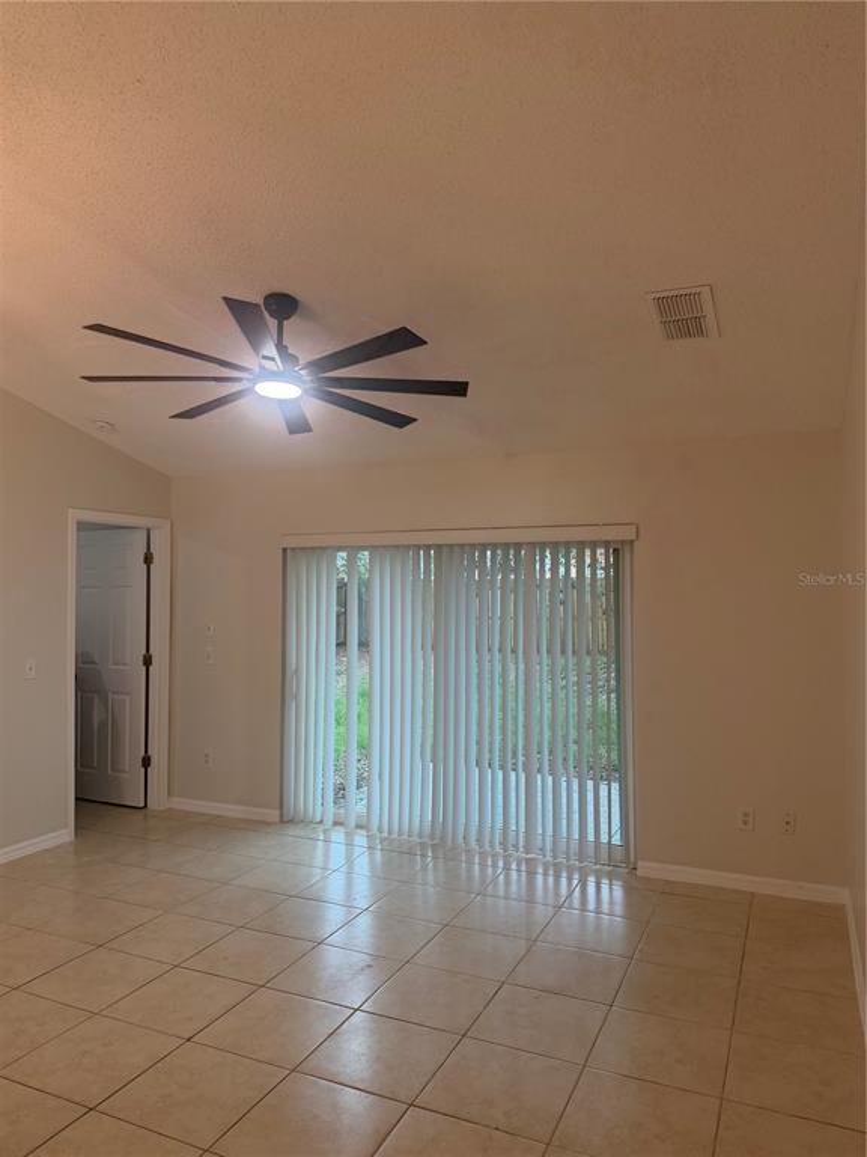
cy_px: 578
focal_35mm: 24
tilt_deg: +1.7
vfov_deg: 71.6
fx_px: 801
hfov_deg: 56.8
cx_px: 434
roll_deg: +0.4
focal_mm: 6.76
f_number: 1.78
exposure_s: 1/204
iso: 200
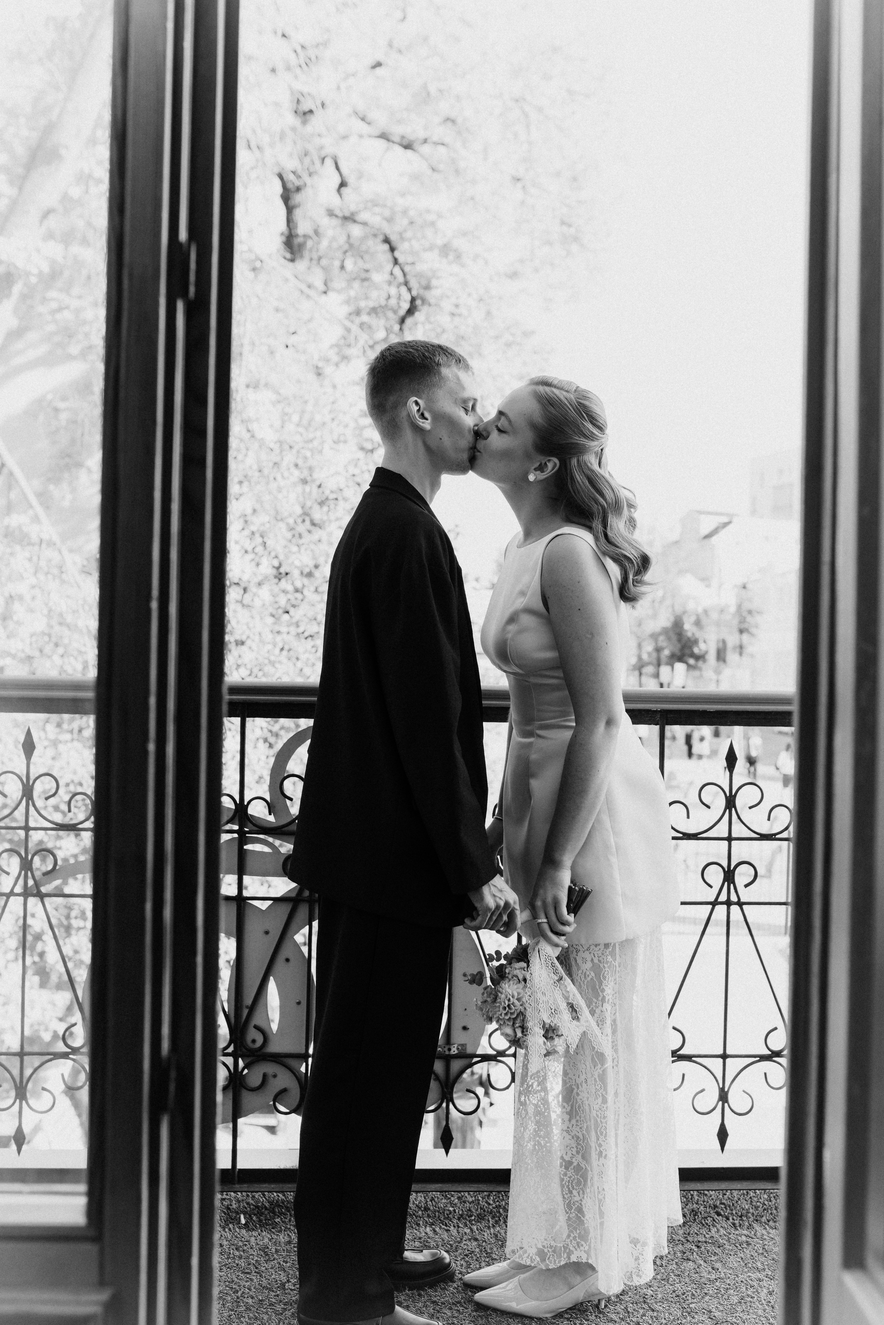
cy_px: 662
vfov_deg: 54.4
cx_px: 442
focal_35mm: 35
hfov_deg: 37.9
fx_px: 1289
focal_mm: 35
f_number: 3.2
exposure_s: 1/320
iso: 250
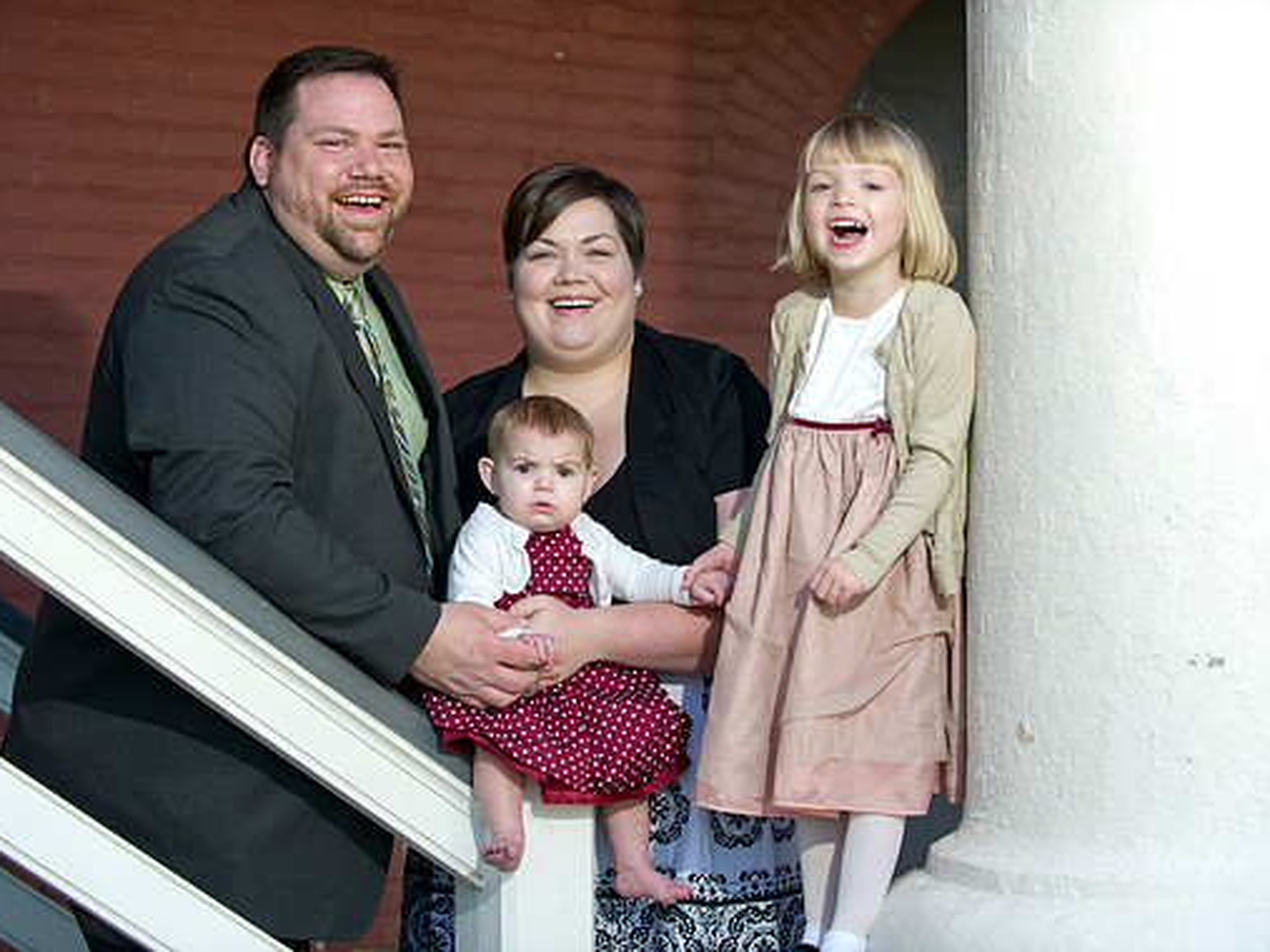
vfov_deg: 19.1
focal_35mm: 77
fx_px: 2824
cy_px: 476
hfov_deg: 25.3
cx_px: 639
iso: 250
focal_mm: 70
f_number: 3.2
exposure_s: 1/250
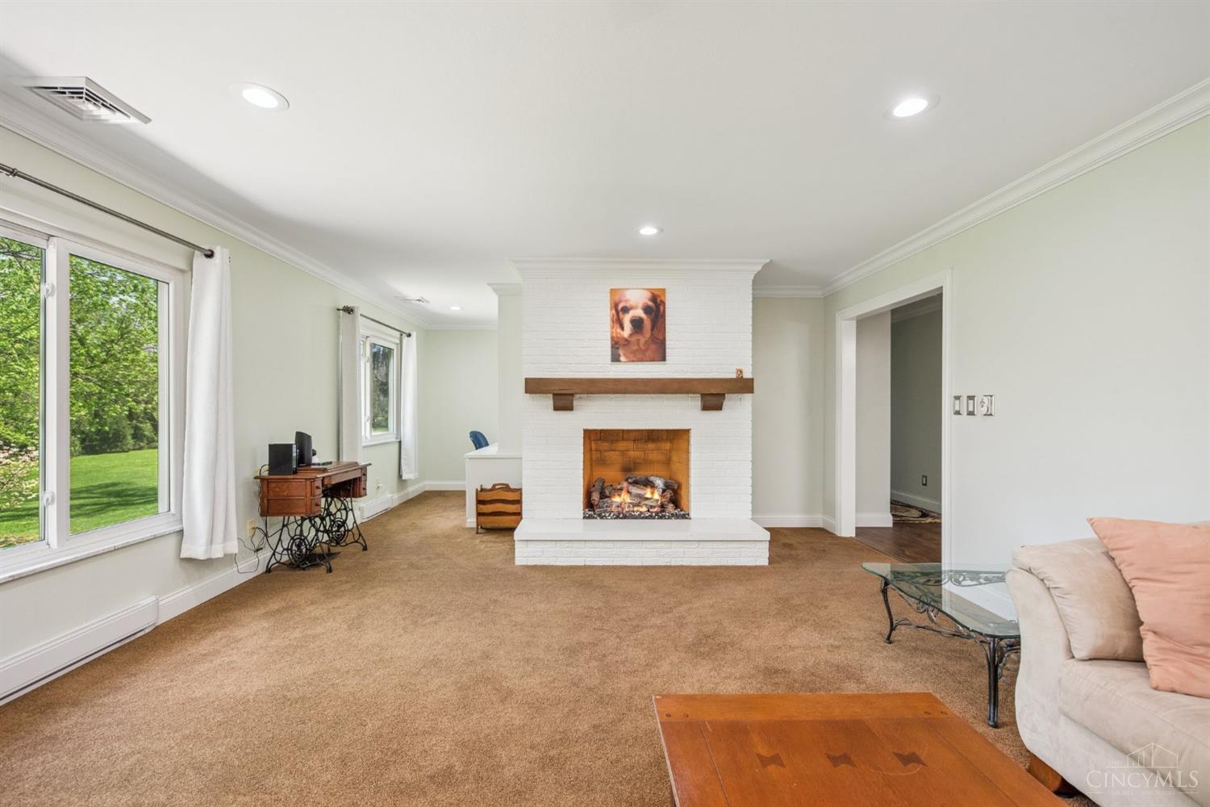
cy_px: 404
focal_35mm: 15
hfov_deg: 100.4
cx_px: 605
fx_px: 504
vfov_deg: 77.3
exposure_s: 1/160
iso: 640
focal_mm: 15
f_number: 5.6
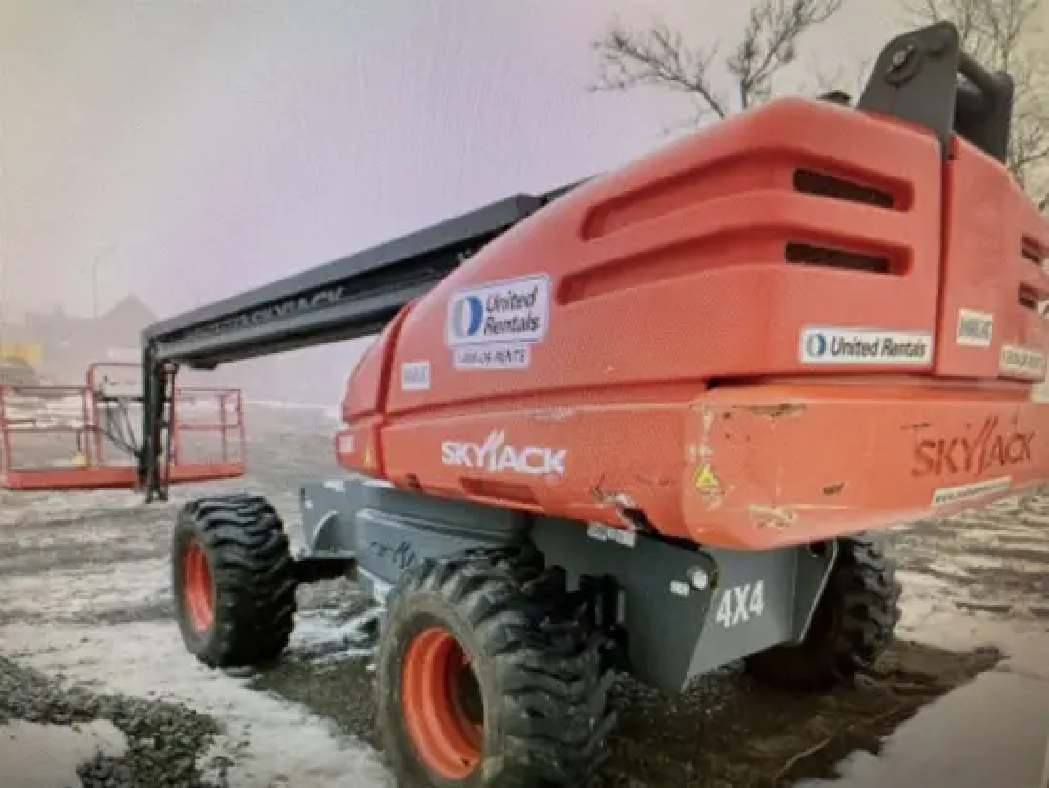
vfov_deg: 53.1
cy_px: 394
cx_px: 524
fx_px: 788
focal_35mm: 26
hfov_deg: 67.3
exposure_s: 1/60
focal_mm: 4.2
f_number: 1.6
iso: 200
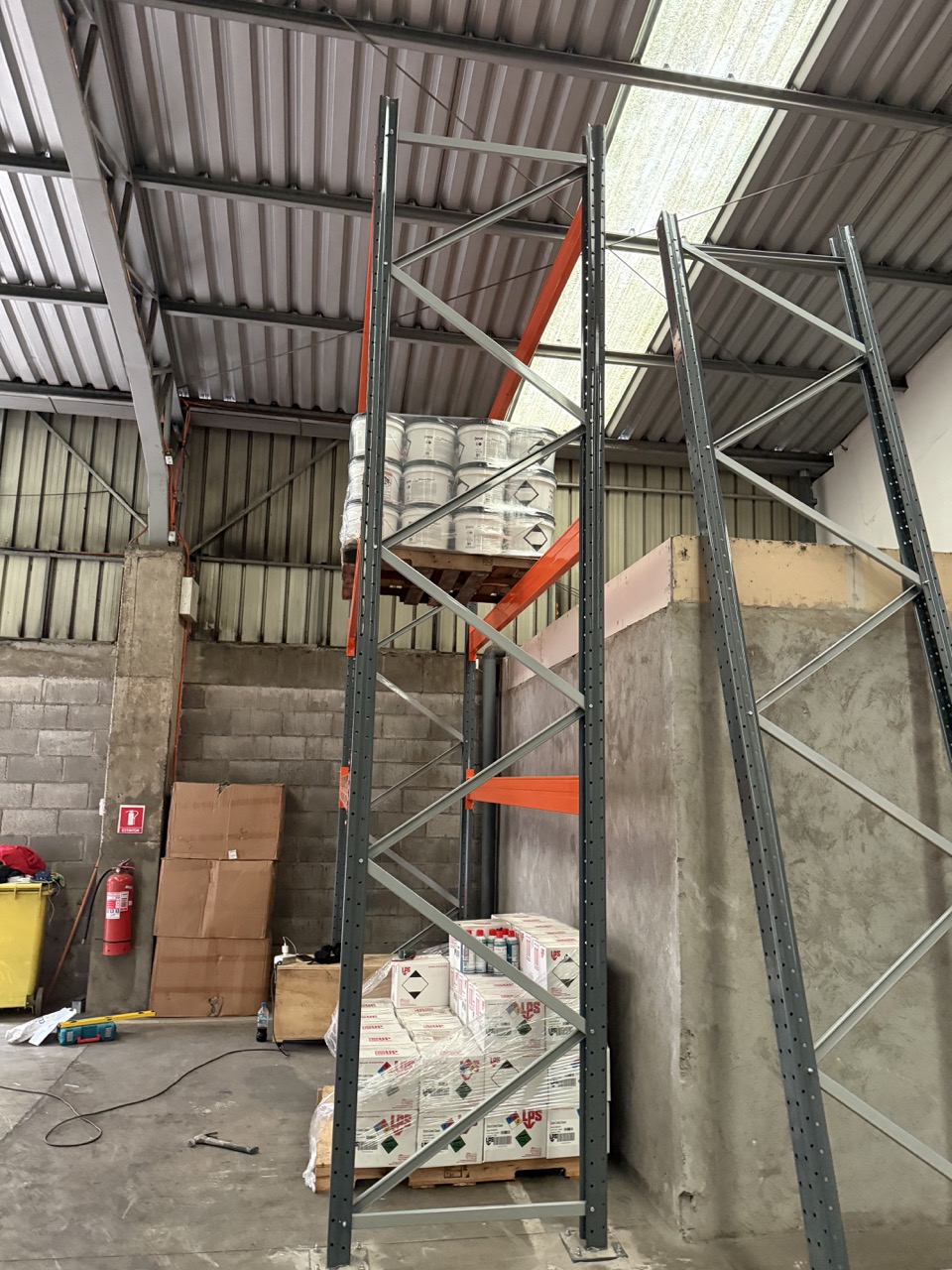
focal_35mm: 24
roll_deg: -2.6
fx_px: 880
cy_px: 635
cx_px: 476
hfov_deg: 56.8
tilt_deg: +8.2
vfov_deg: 71.6
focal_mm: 6.76
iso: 800
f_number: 1.78
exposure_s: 1/52
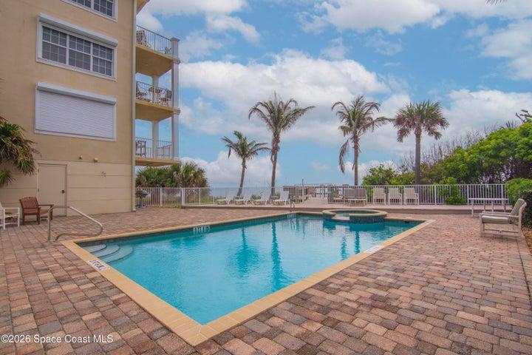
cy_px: 178
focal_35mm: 16
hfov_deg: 95.0
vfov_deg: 72.1
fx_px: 244
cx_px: 266
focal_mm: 11
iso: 110
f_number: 8
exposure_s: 1/500
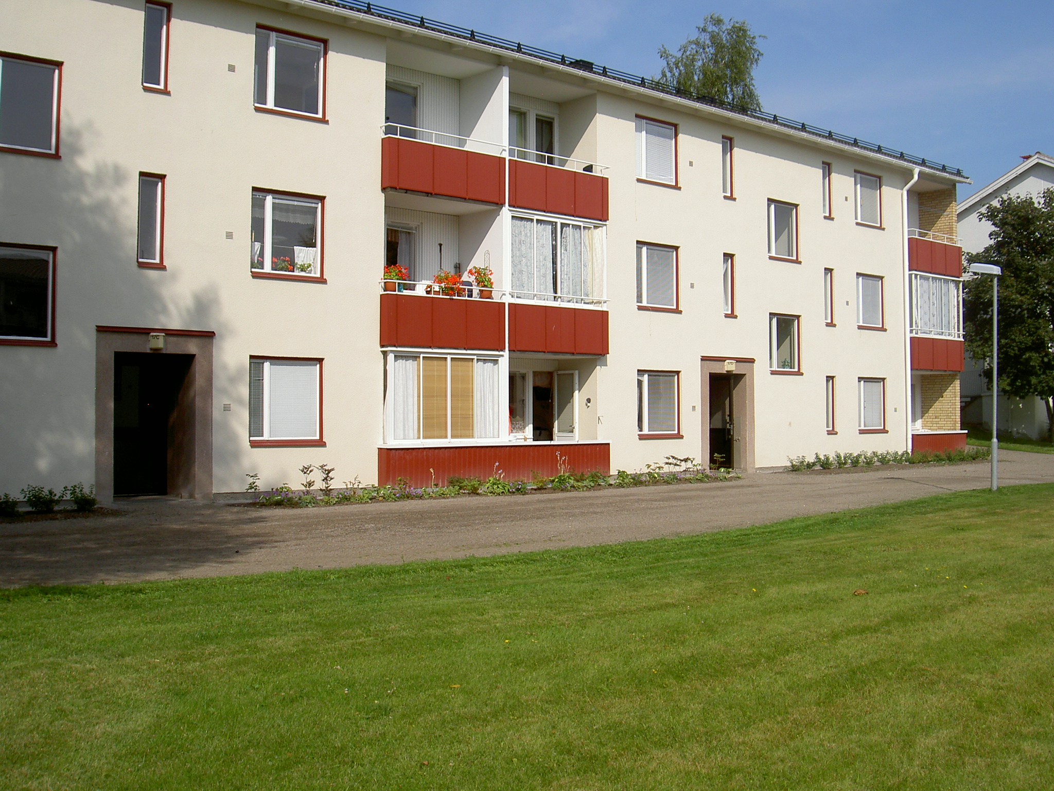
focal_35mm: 39
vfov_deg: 36.8
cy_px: 396
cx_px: 527
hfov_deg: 47.9
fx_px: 1187
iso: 100
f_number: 4.7
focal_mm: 8
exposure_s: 1/500
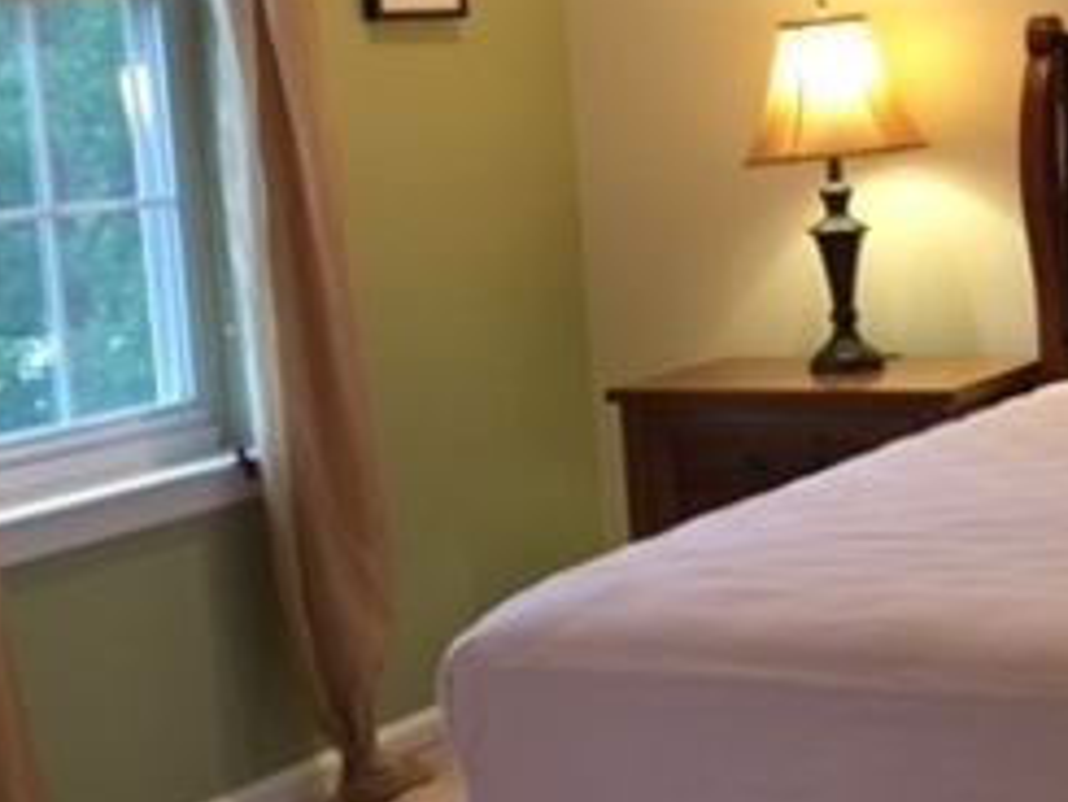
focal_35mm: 79
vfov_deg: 18.7
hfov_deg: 24.0
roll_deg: +4.1
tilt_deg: -6.7
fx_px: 2439
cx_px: 966
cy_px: 366
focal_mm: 4.15
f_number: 2.2
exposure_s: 1/30
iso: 100
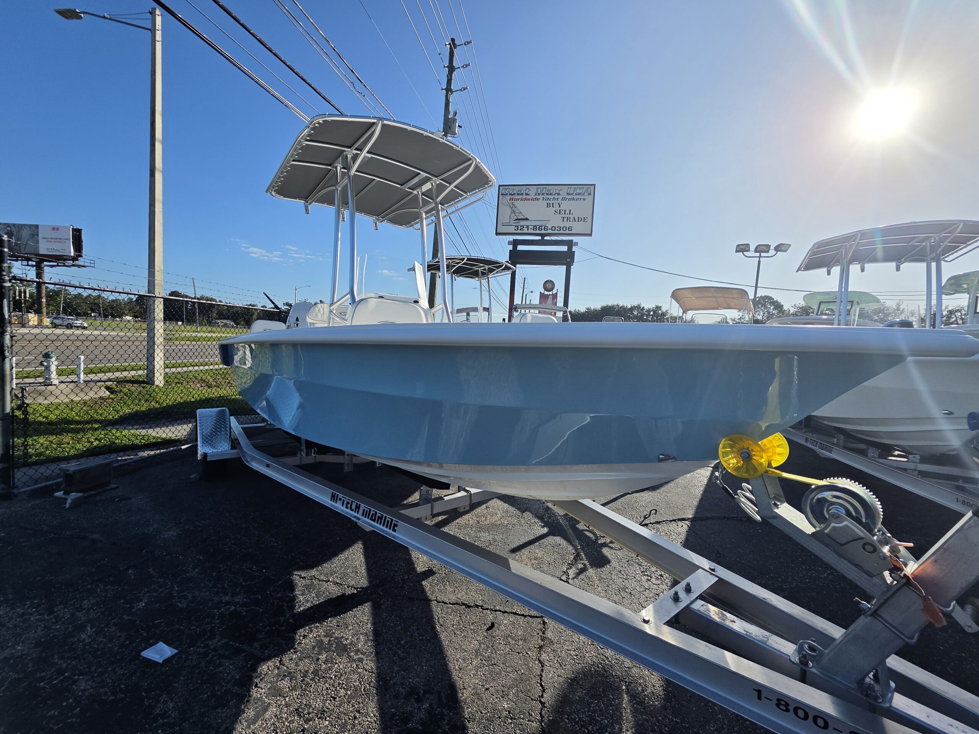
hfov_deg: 106.2
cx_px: 490
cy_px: 367
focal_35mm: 13
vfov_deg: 89.9
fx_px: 368
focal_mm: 2.2
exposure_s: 1/4946
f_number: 1.9
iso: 40
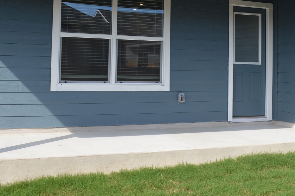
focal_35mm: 50
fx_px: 409
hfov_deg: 39.5
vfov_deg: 26.5
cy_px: 40
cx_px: 124
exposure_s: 1/160
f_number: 6.3
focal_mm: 20
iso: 100
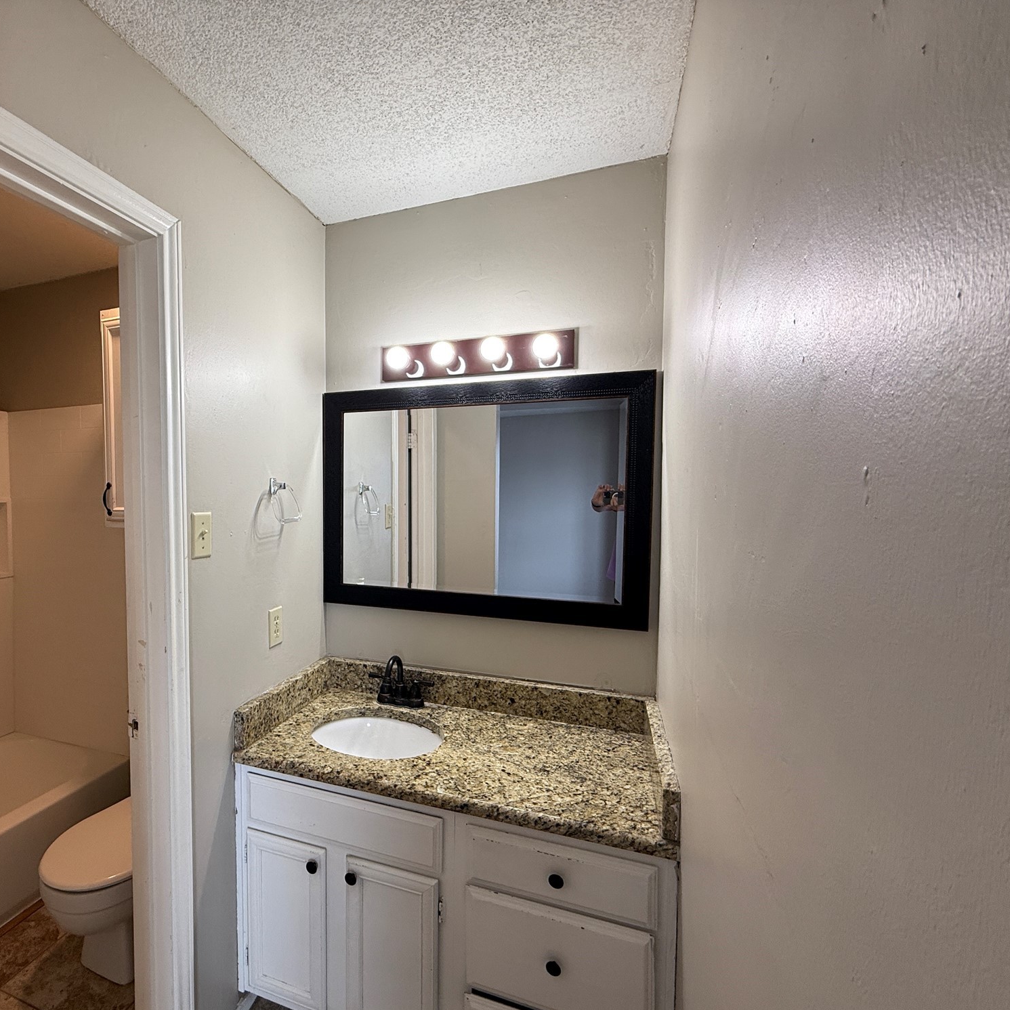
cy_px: 518
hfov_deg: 82.4
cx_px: 380
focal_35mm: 17
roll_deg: +0.0
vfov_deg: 84.0
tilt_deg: -2.3
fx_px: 561
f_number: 2.2
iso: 100
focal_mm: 2.22
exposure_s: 1/120
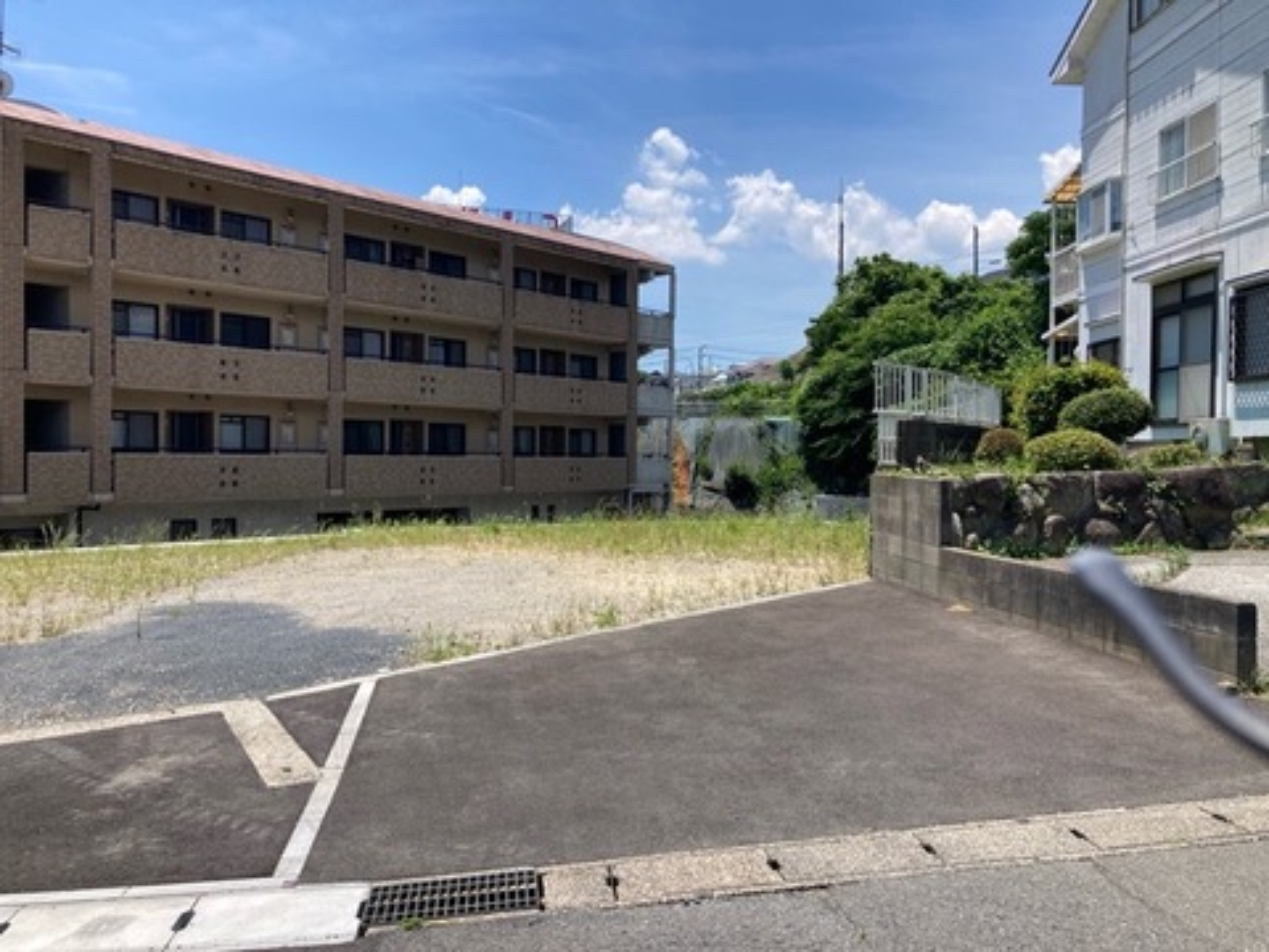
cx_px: 634
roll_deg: -1.3
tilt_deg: +1.1
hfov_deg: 63.4
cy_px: 476
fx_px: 1026
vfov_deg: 49.7
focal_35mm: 28
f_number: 1.8
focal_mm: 3.99
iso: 20
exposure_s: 1/2114
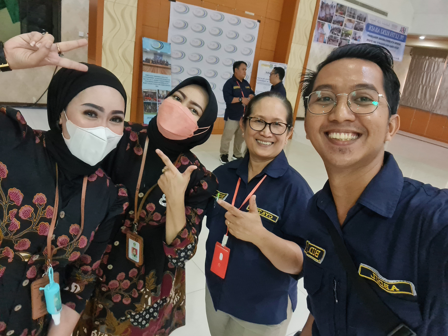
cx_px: 224
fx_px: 324
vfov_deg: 54.9
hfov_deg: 69.4
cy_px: 168
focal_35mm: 25
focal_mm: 3.3
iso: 500
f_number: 2.2
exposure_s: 1/33
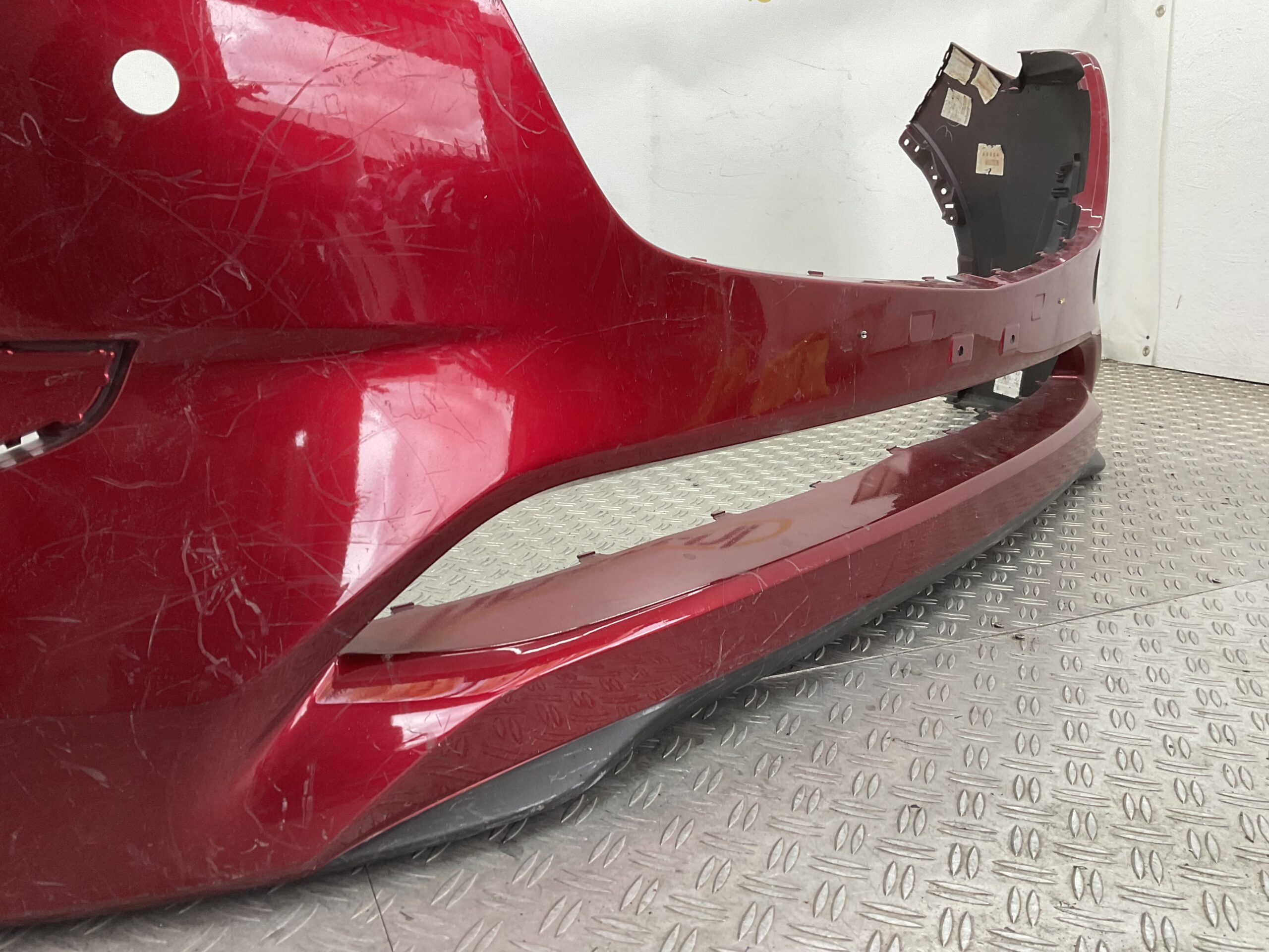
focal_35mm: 29
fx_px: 1063
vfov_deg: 48.2
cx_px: 634
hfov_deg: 61.7
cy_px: 476
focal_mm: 3
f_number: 1.8
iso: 50
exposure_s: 1/120
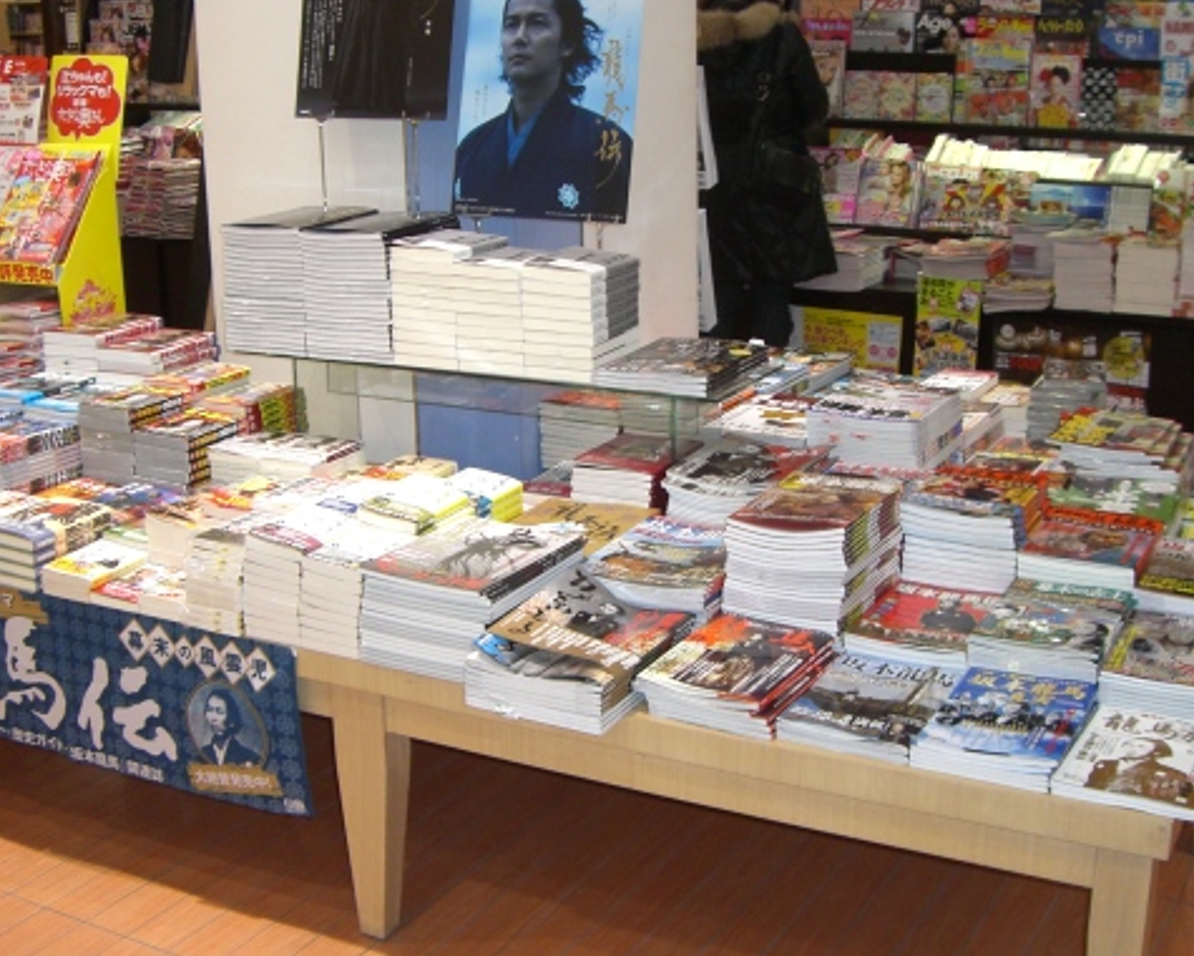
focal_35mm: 50
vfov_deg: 30.2
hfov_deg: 37.3
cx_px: 633
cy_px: 448
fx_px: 1767
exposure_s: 1/60
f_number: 2.7
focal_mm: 6.2
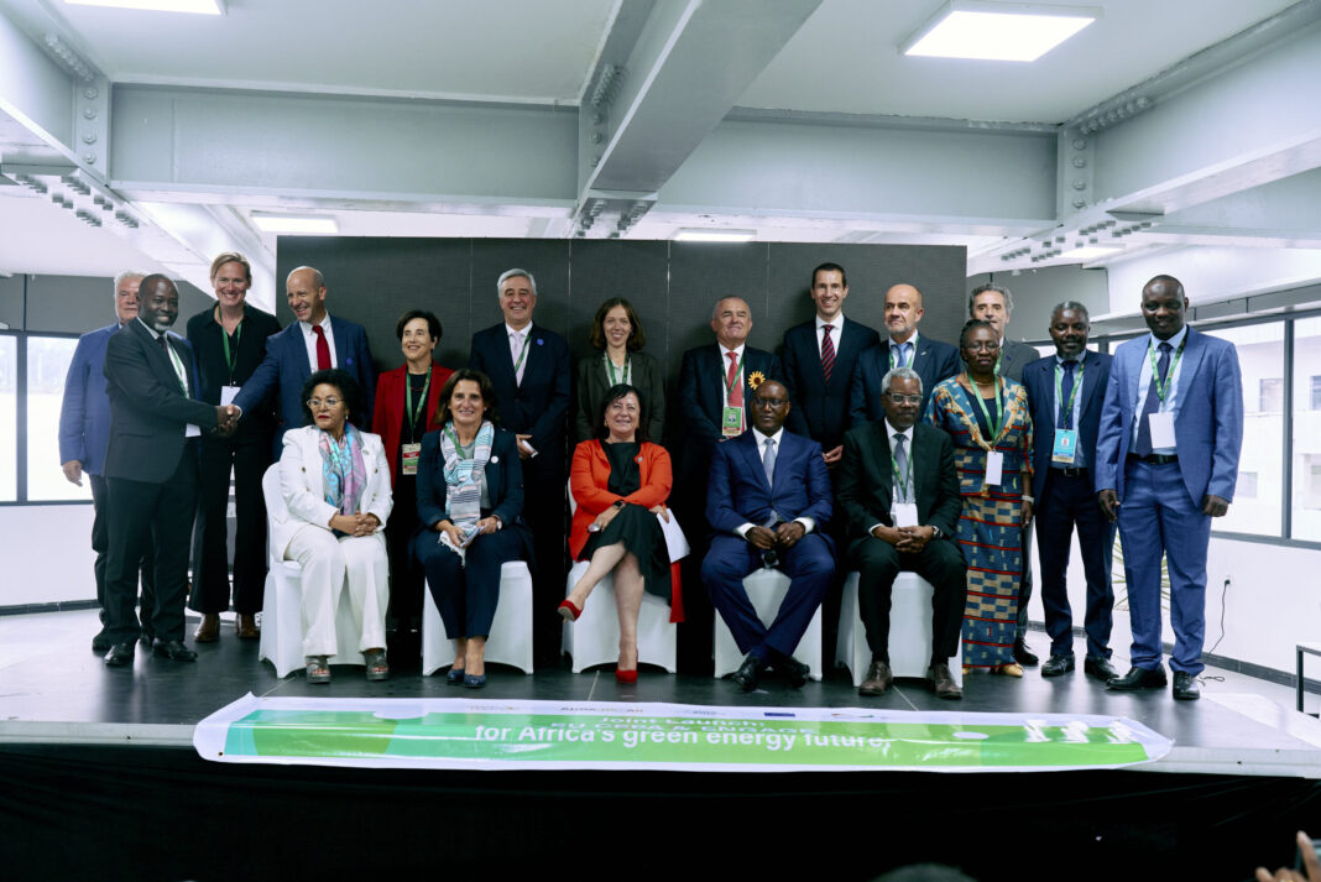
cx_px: 660
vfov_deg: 36.9
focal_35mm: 36
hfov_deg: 53.1
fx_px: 1321
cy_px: 441
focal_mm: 36
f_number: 4
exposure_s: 1/100
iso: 1000
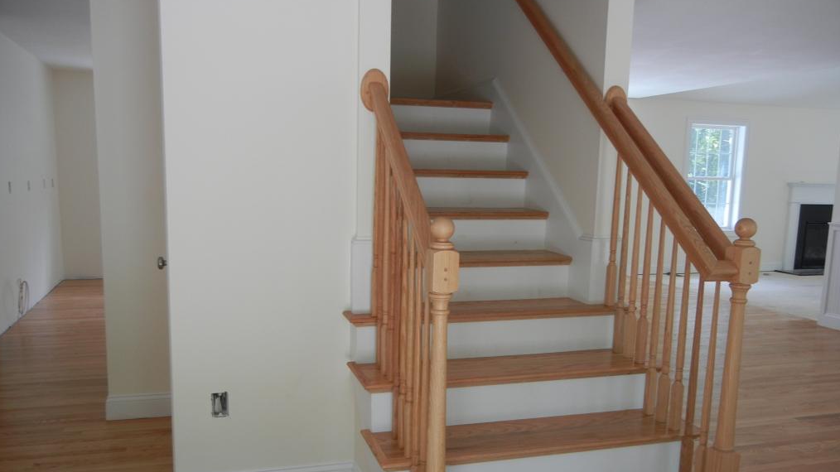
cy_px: 293
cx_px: 418
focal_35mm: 33
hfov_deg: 59.5
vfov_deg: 35.4
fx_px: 735
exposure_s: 1/30.8
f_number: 3.5
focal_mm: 5.4
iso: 160
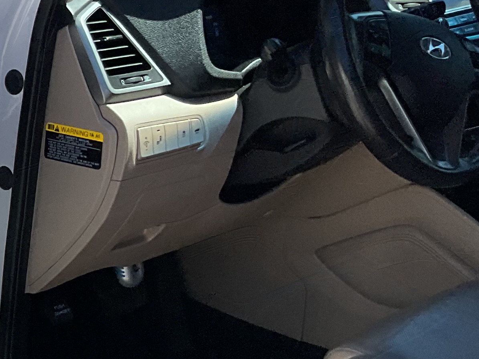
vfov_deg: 14.9
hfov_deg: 17.3
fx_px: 1356
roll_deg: +1.4
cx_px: -315
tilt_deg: -27.6
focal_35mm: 98
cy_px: 316
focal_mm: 3
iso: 16
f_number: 1.8
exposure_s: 1/1121
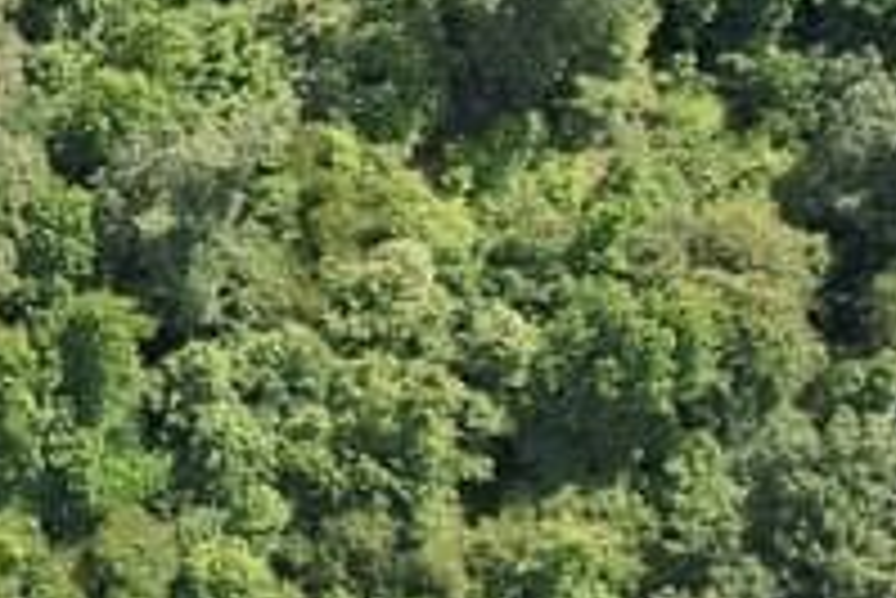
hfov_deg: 11.5
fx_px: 4234
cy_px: -85
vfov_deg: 8.0
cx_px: -545
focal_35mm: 170
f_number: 2.8
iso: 100
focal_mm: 8.4
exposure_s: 1/800
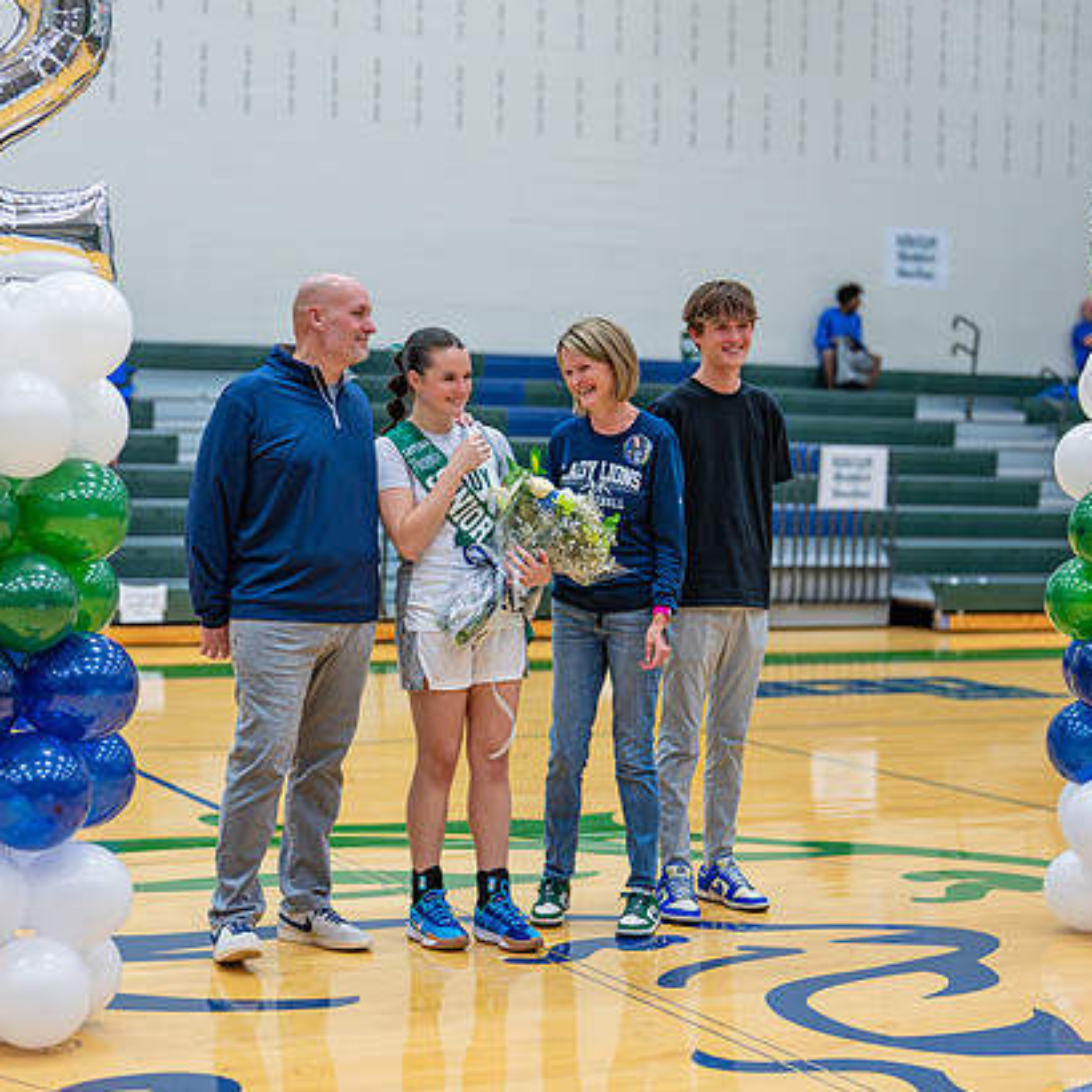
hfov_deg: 24.6
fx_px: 2498
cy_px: 579
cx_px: 461
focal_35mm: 70
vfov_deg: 24.7
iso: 800
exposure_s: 1/500
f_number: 1.6
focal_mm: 50
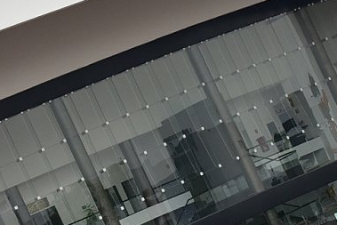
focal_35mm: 245
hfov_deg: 8.4
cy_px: 249
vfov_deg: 5.6
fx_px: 2294
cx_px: 140
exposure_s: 1/2500
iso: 640
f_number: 5
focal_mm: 58
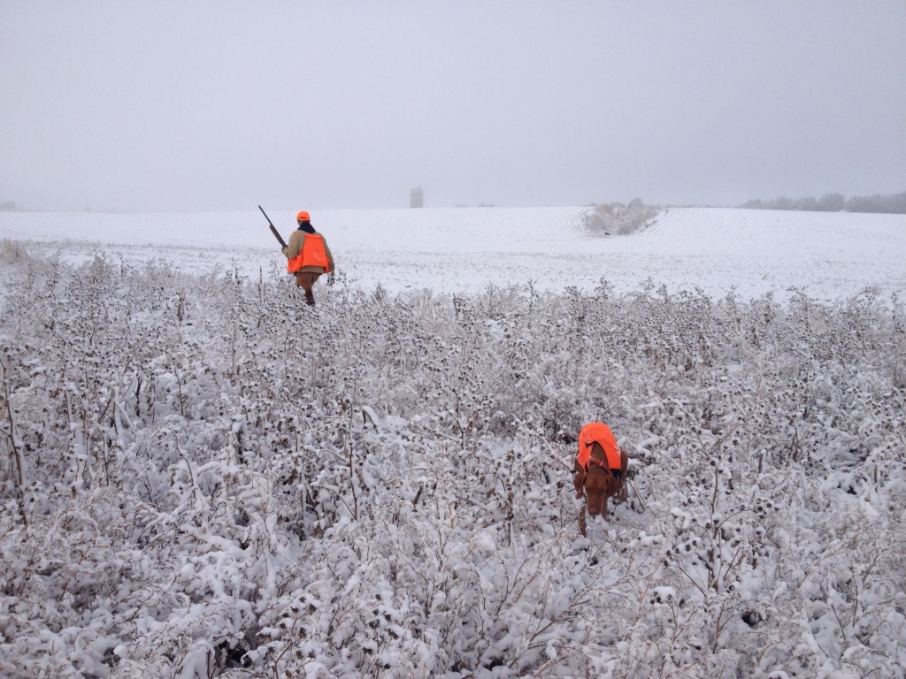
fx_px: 916
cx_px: 453
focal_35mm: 35
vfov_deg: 40.7
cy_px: 340
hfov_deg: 52.6
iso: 50
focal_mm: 4.28
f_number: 2.4
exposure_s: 1/3460
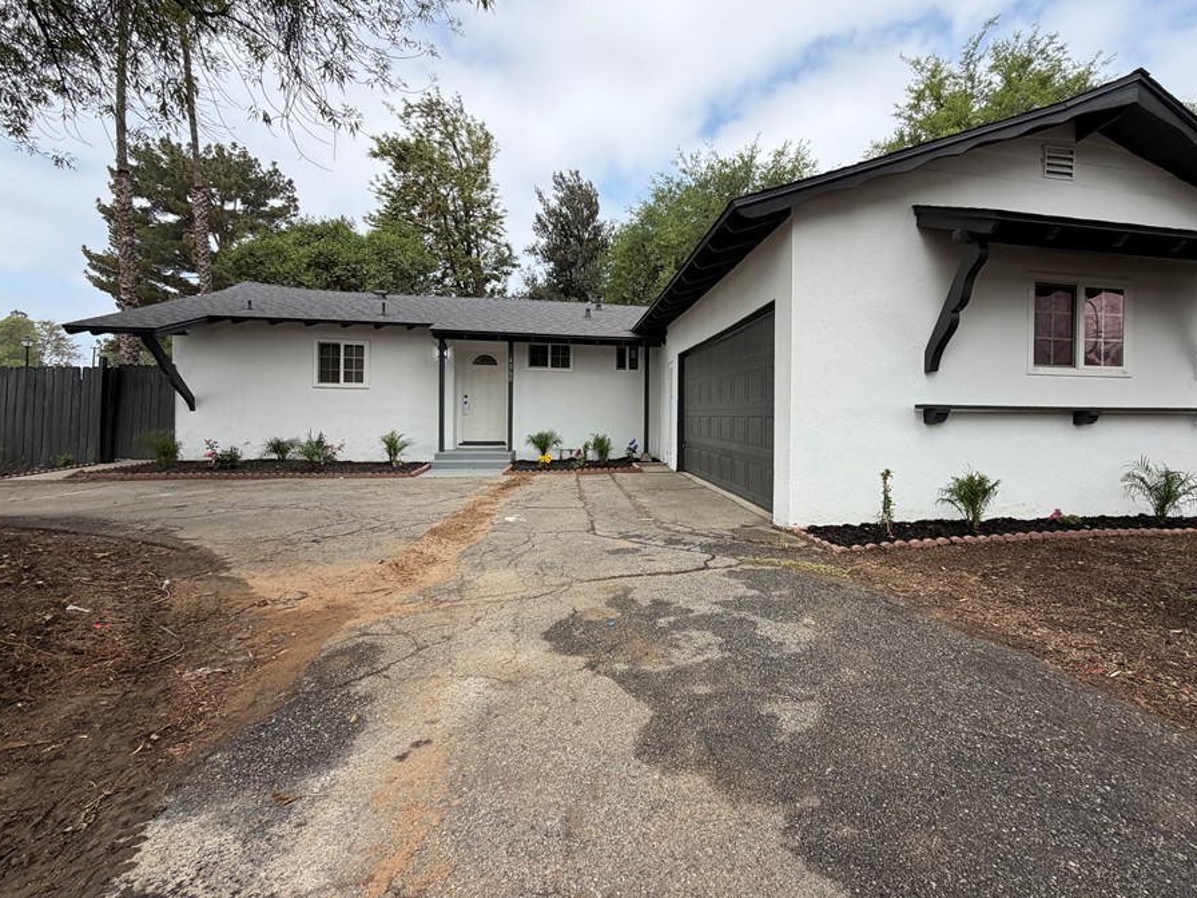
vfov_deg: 78.0
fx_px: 553
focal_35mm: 16
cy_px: 416
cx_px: 669
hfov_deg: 94.1
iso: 32
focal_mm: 2.22
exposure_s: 1/770
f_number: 2.2
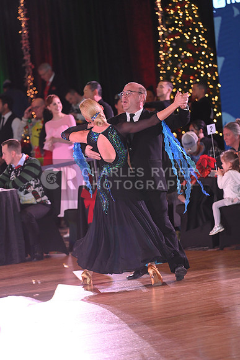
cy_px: 180
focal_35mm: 200
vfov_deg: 10.3
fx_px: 1999
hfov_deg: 6.9
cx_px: 120
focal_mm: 200
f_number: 5
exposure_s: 1/200
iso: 2000
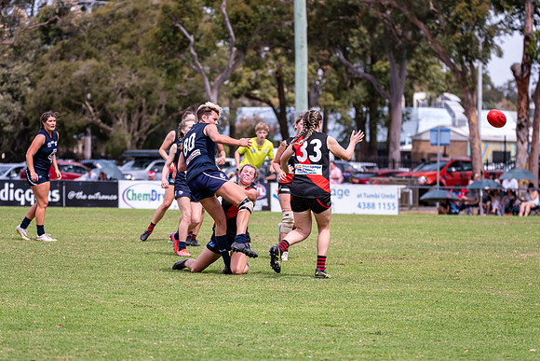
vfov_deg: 6.7
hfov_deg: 10.0
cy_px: 180
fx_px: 3087
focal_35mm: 206
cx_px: 270
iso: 800
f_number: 6.3
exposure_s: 1/2000
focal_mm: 200
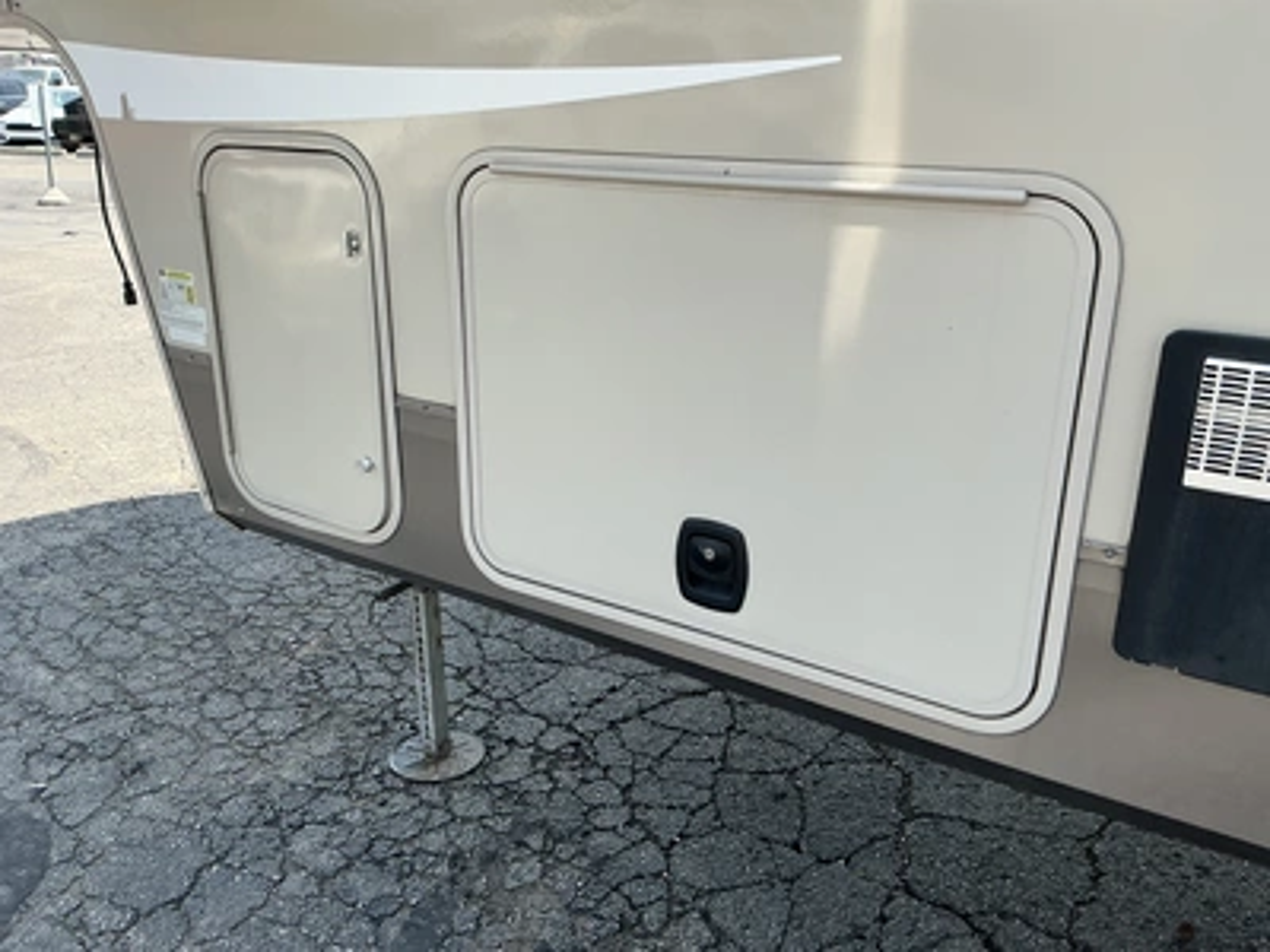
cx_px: 635
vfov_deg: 49.7
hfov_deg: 63.4
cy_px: 476
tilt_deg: -19.7
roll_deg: -2.1
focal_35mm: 28
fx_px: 1027
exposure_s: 1/574
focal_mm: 3
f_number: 1.8
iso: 25
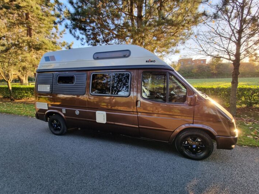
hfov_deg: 101.9
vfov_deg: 85.7
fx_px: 105
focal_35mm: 14
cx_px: 120
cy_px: 99
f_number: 2.2
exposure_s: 1/100
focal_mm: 2.2
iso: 50
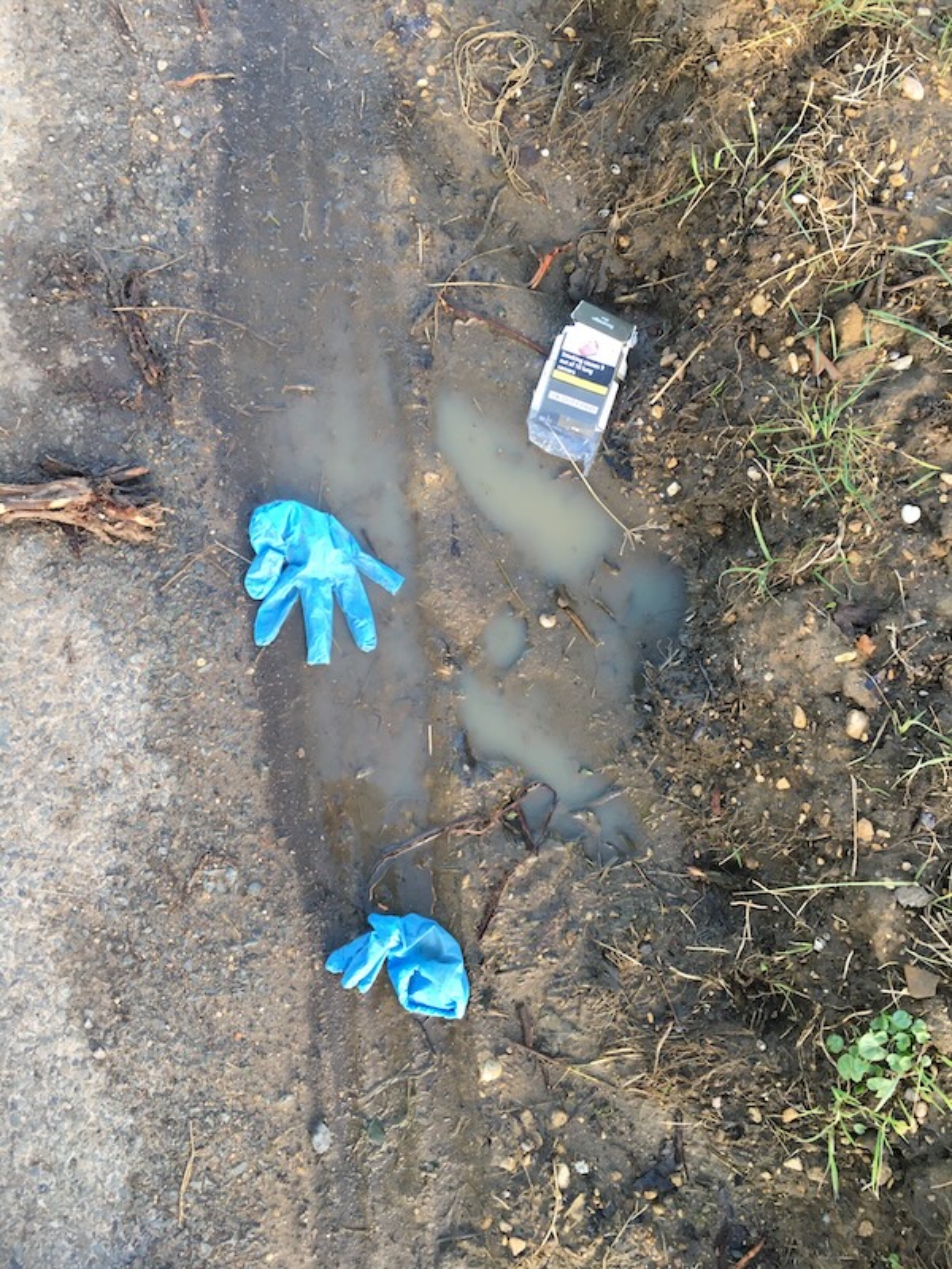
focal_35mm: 29
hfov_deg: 48.2
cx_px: 476
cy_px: 634
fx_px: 1063
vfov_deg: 61.7
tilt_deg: -80.2
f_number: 2.2
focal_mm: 4.15
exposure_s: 1/33
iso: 25
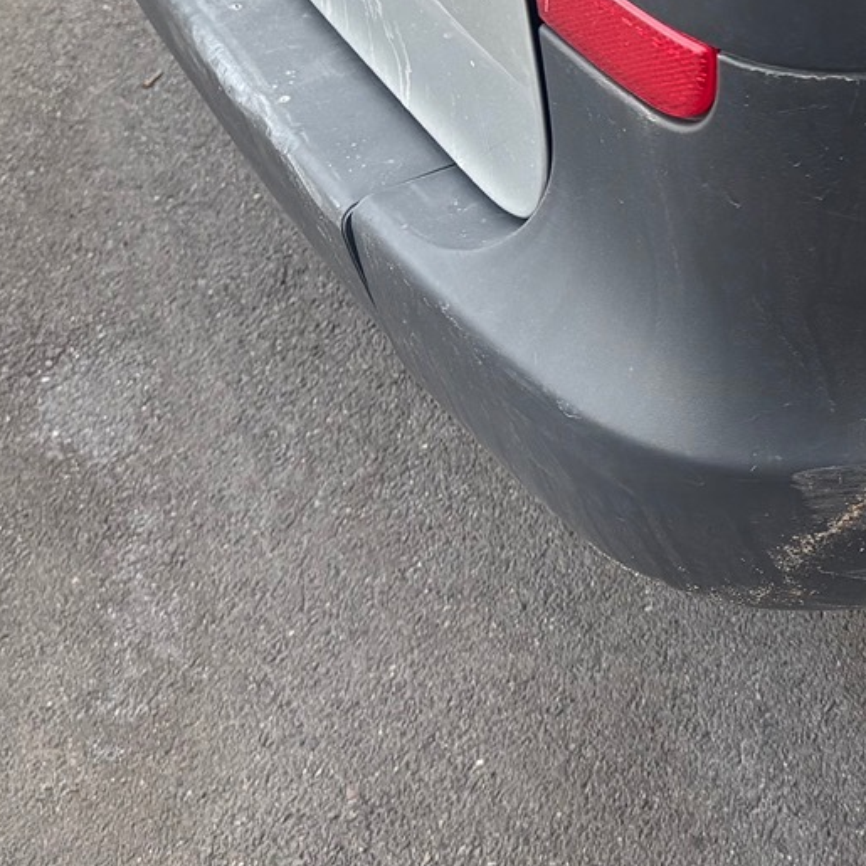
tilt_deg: -34.1
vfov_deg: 18.9
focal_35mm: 90
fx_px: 2547
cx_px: 1165
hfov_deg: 17.9
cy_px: 54
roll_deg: -2.5
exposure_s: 1/437
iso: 50
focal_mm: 5.96
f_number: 1.6
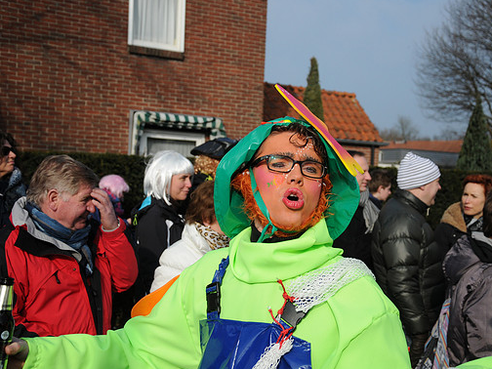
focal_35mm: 53
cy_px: 185
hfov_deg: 36.2
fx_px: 753
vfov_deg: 27.5
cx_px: 259
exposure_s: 1/3200
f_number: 4.2
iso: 320
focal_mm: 32
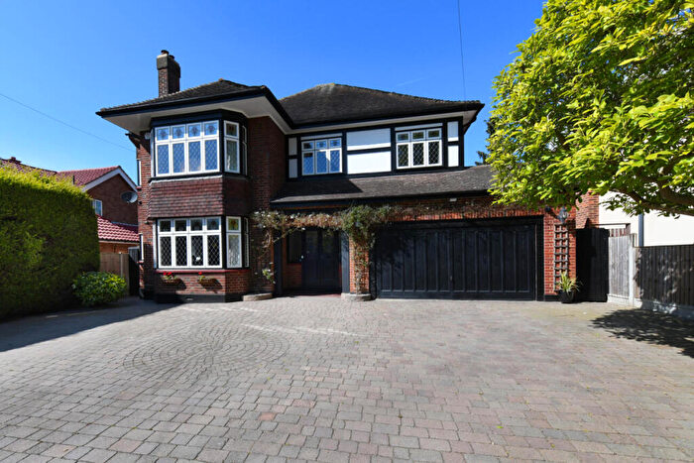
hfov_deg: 104.2
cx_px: 347
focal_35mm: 14
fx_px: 270
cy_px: 232
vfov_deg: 81.2
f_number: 10
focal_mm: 14
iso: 640
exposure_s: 1/1000
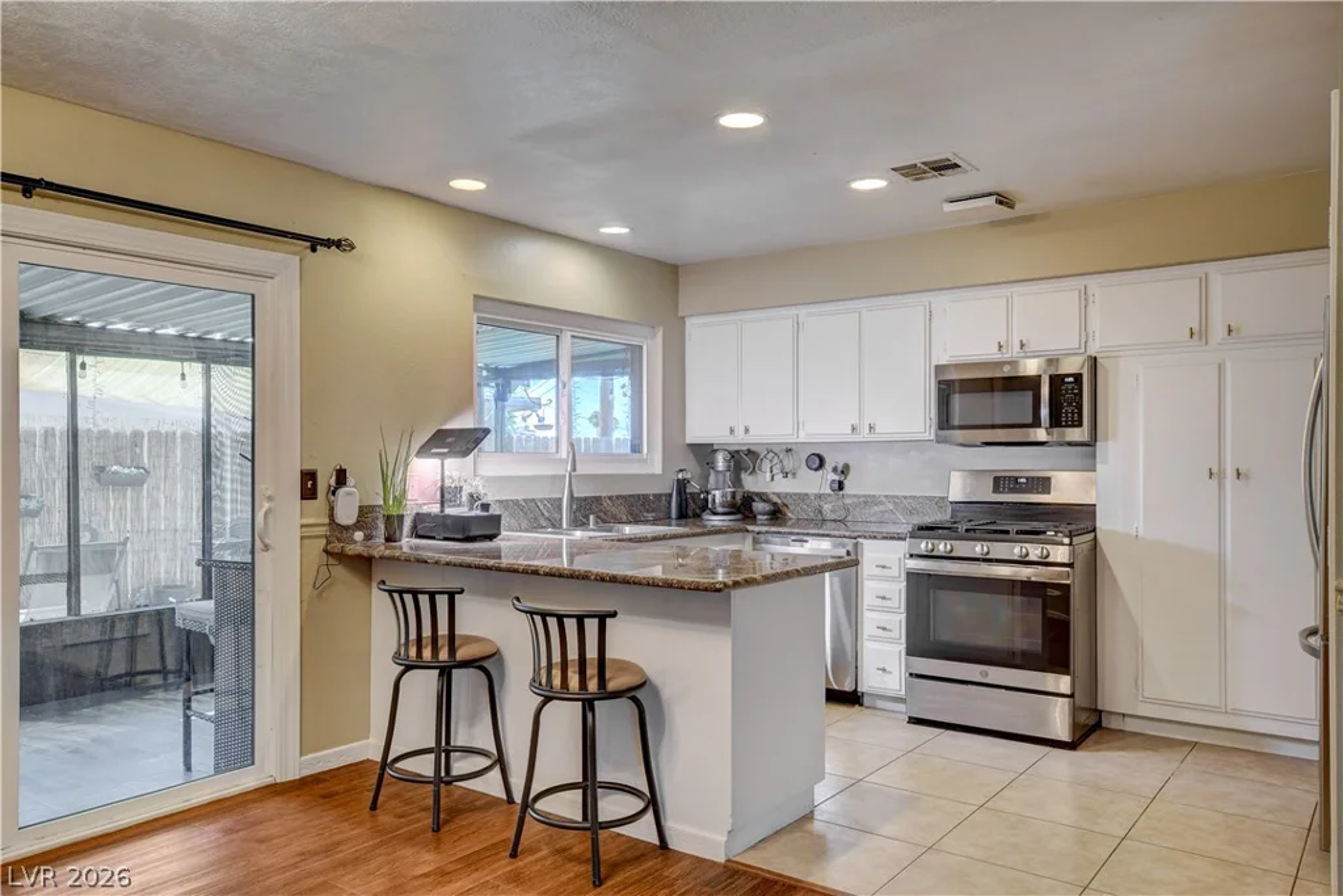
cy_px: 448
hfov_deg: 67.4
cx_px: 672
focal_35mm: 27
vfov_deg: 47.9
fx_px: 1007
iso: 800
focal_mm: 18
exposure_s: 1/10
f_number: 8
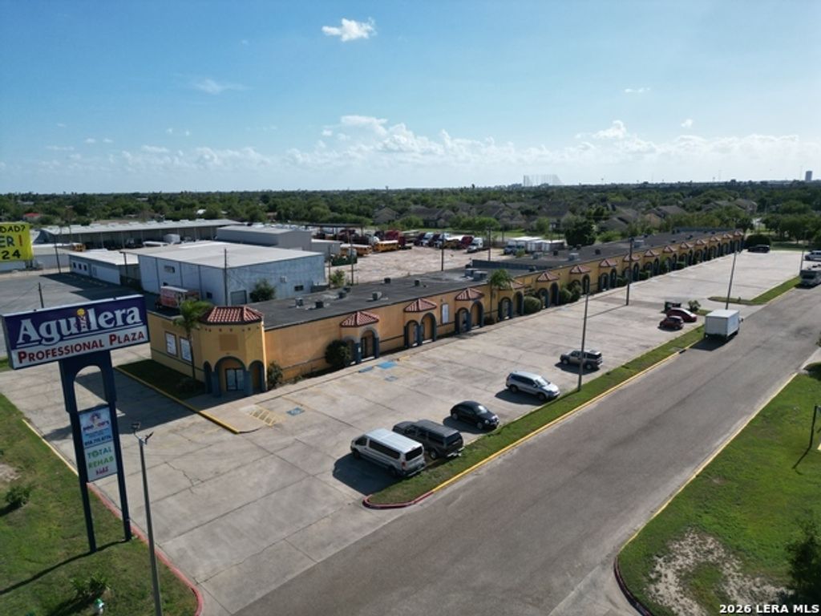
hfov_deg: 71.6
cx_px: 410
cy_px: 308
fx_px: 569
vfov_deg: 56.8
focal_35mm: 24
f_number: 1.7
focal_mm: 6.72
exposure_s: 1/5000
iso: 140
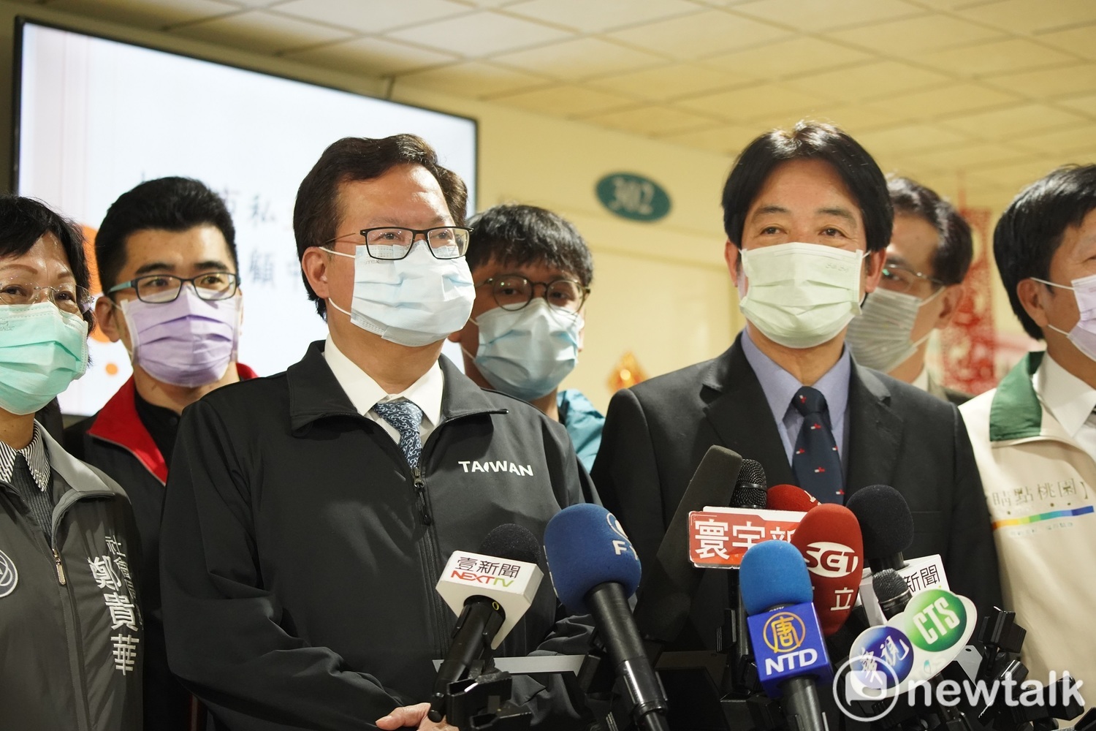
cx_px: 548
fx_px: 2648
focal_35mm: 87
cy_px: 366
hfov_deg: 23.4
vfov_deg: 15.7
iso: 5000
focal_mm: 87
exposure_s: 1/100
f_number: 4.5
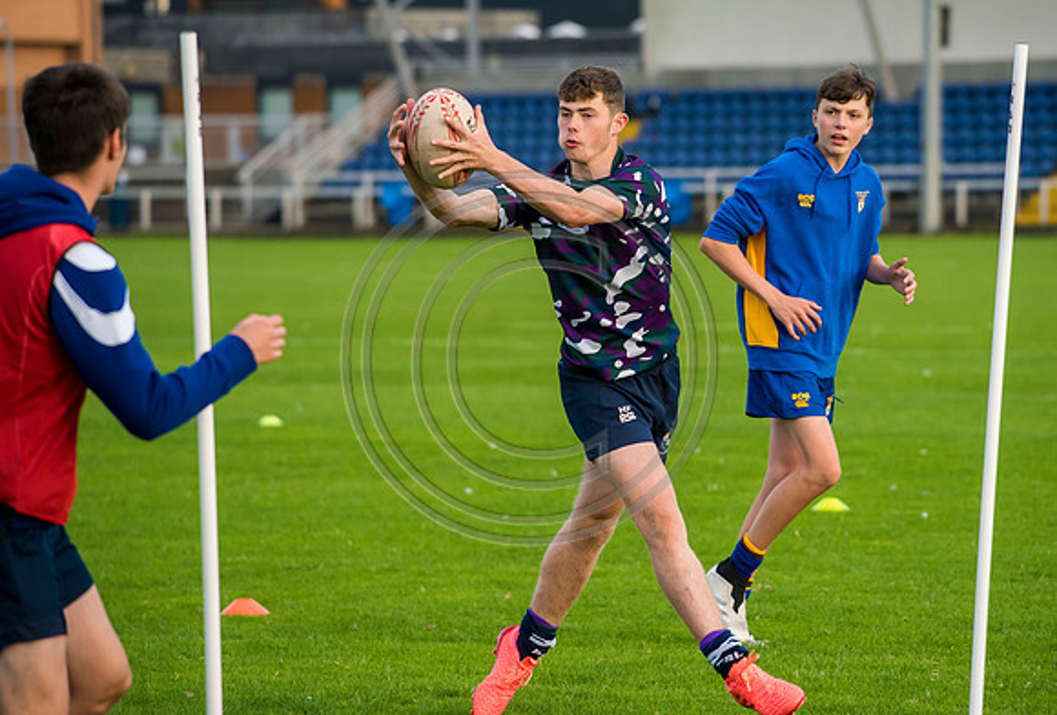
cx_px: 624
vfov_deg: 5.9
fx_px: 6936
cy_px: 299
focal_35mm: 235
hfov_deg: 8.7
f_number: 4.5
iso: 1600
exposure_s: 1/1250
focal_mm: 200
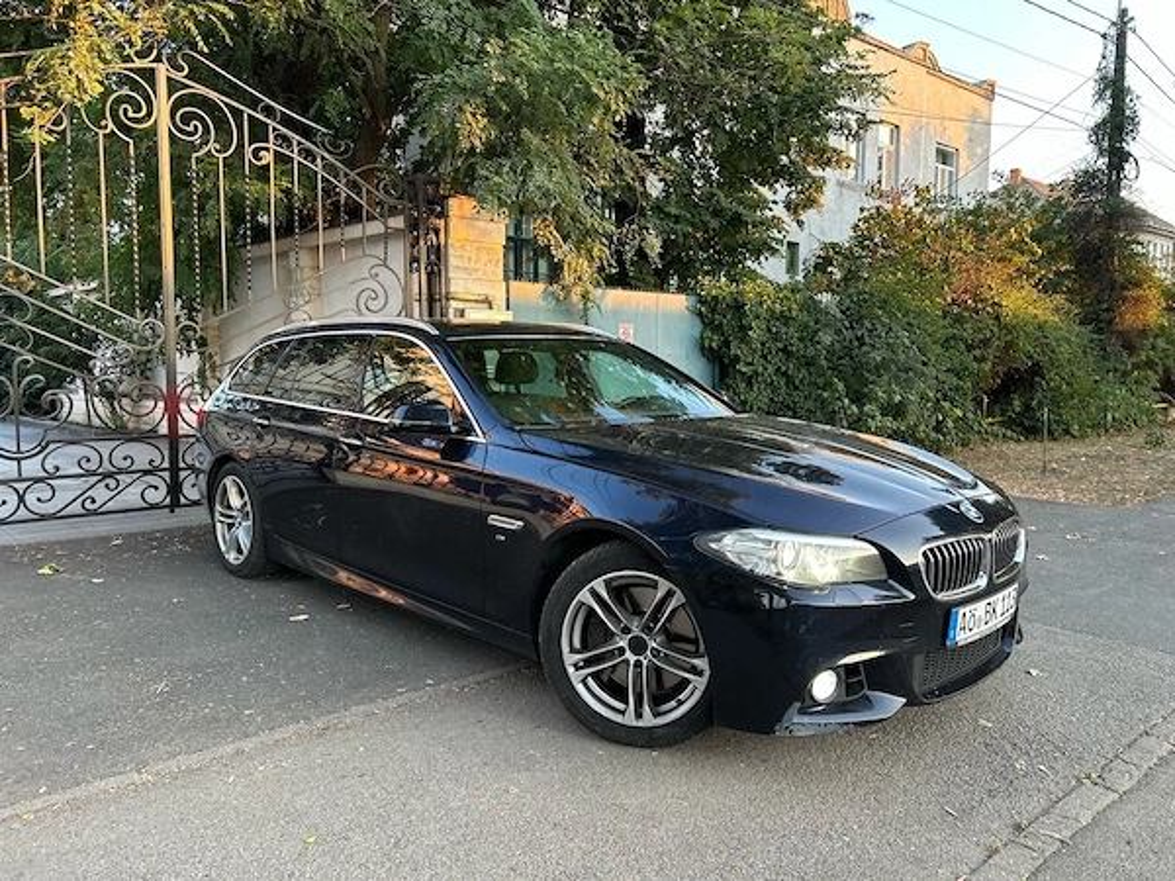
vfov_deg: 53.1
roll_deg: +0.4
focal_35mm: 26
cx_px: 588
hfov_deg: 67.3
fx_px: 883
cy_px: 440
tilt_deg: -4.5
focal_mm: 5.7
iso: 80
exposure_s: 1/84
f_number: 1.5
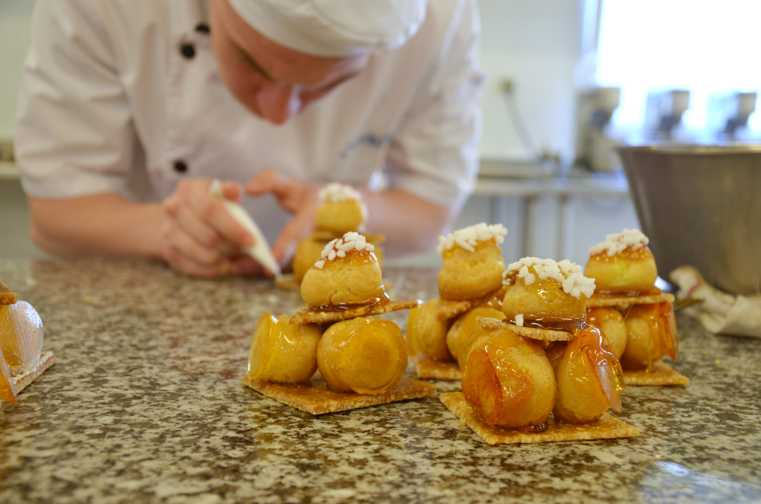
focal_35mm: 48
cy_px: 252
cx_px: 380
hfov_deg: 41.2
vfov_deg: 28.0
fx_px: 1013
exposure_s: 1/60
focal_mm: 32
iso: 400
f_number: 4.2
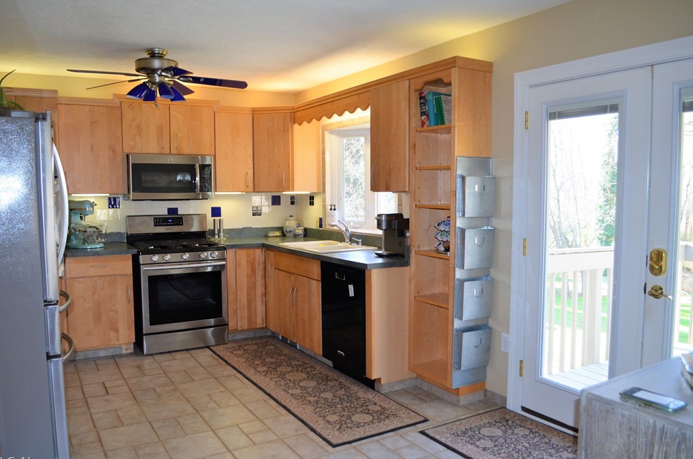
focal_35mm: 28
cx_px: 344
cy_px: 235
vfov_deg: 46.2
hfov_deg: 65.6
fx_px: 538
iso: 400
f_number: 3.5
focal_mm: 18
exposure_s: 1/60
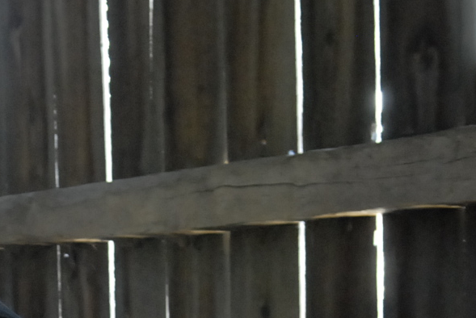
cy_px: 479
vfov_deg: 9.1
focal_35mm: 148
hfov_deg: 13.3
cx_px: -156
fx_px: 1959
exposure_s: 1/40
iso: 1250
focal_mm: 30
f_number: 3.2
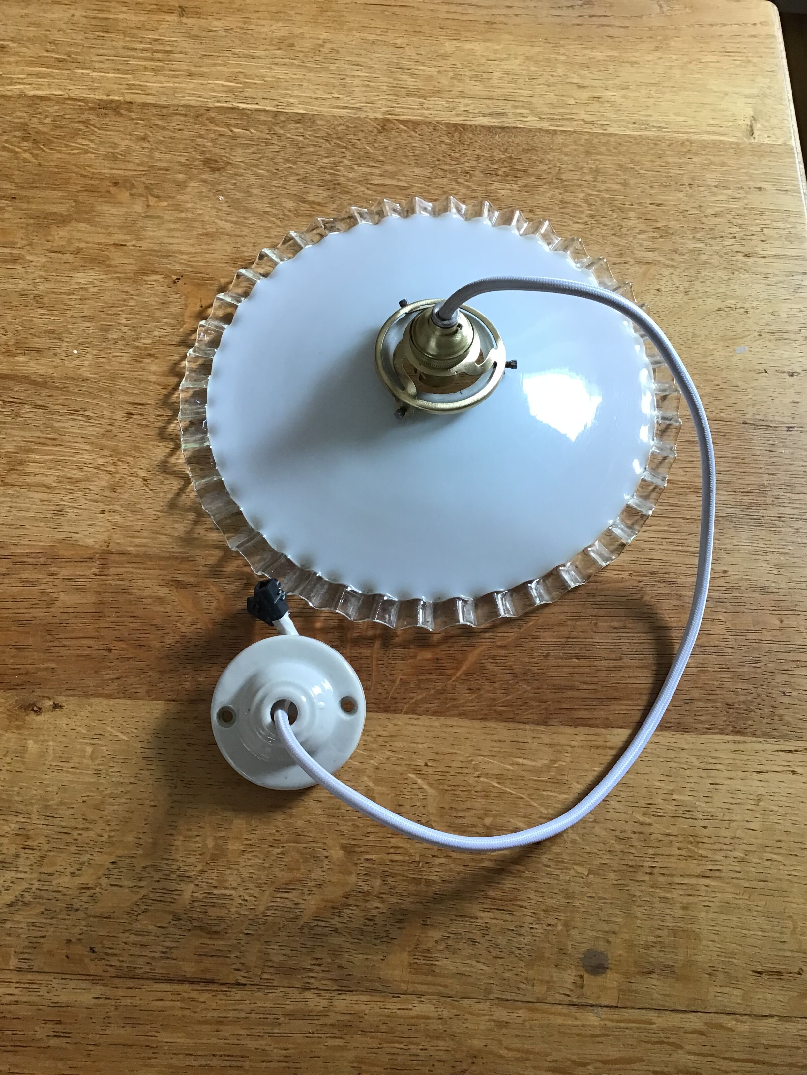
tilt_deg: -65.4
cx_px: 404
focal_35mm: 31
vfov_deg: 58.4
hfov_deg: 45.4
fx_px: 964
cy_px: 538
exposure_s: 1/33
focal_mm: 3.3
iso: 32
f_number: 2.4
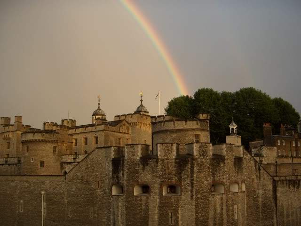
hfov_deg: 47.9
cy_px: 113
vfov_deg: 36.8
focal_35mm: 39
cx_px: 150
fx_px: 339
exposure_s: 1/125
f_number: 2.8
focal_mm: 8
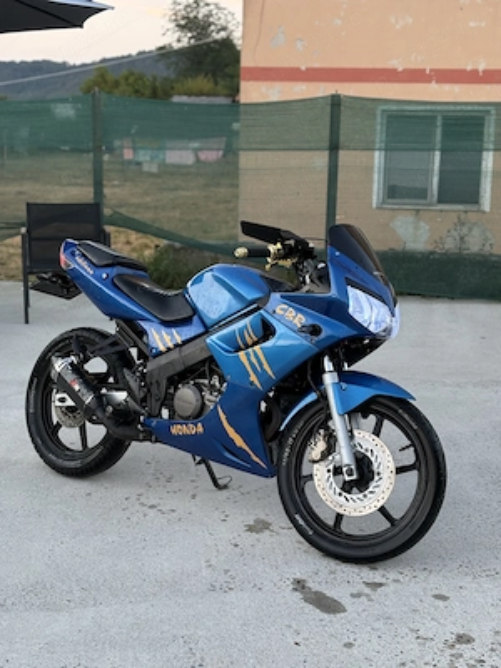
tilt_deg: -10.5
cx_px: 250
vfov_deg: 36.8
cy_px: 334
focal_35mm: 52
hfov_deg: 28.0
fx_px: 1003
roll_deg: -1.4
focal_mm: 5.96
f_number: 1.6
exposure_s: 1/72
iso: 50
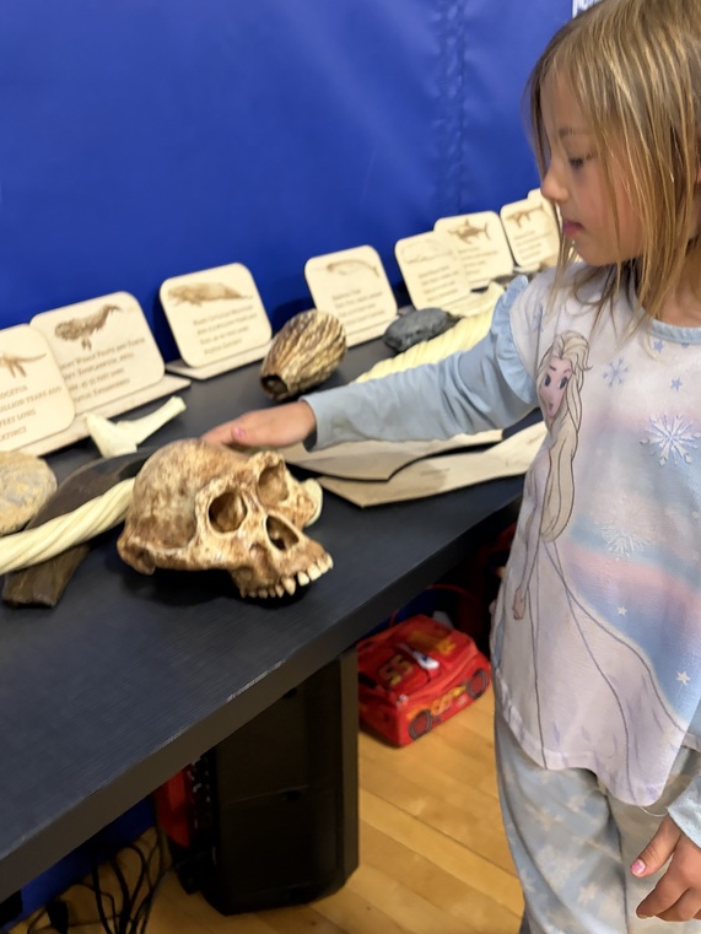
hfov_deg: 40.7
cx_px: 377
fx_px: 945
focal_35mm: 35
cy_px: 352
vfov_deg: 52.1
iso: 320
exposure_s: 1/60
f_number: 1.6
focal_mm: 5.96
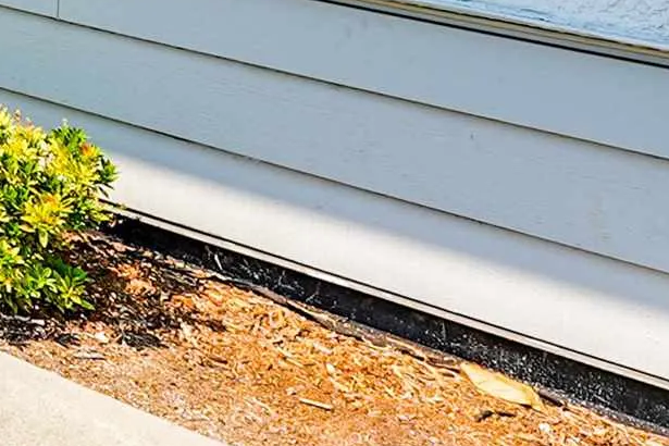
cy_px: -330
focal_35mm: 70
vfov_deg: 16.6
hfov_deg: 17.5
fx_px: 1301
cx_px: -748
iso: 80
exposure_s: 1/60
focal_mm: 14
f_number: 9
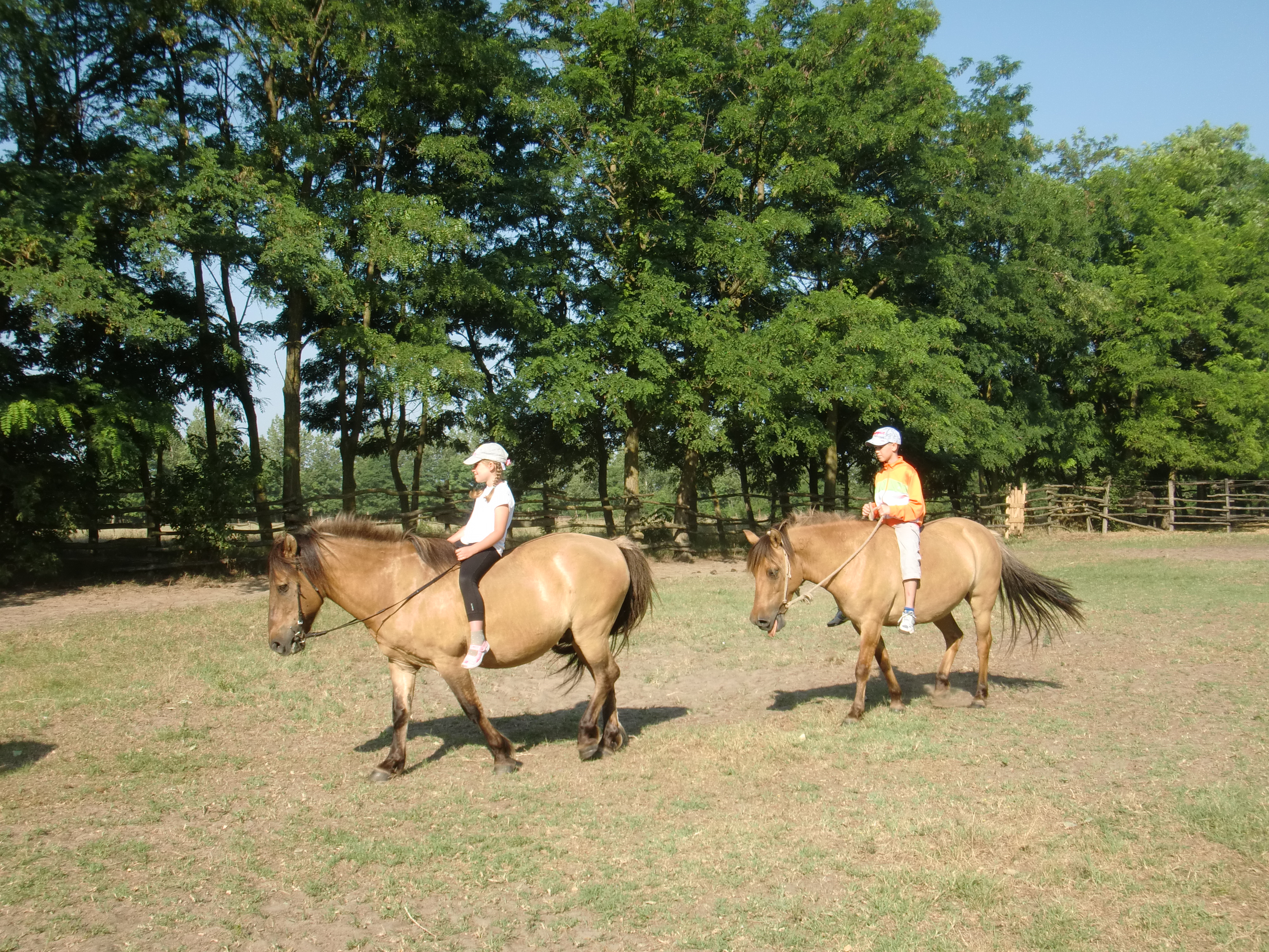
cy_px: 476
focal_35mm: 38
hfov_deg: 49.0
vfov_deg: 37.7
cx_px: 634
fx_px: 1393
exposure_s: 1/320
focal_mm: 6.66
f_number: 3.9
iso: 64
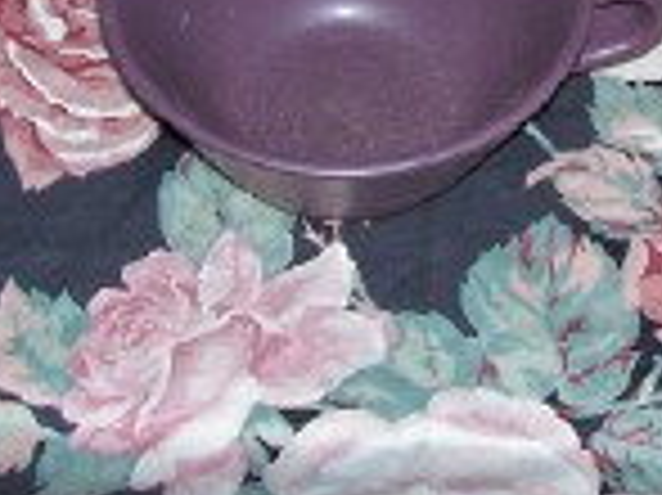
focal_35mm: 122
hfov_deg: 16.1
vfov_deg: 11.6
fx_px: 2331
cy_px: -248
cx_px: 414
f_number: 2.8
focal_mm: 6
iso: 80
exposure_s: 1/60
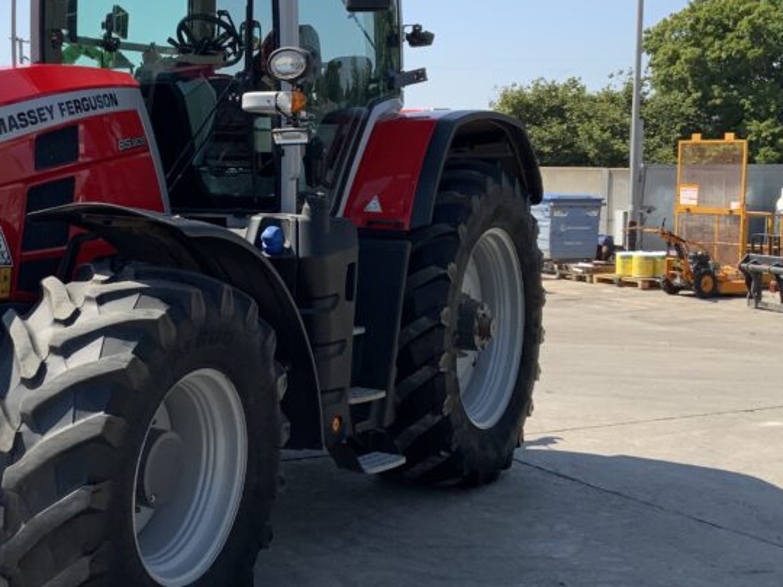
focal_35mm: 55
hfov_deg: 34.3
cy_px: 216
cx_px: 213
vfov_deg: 26.5
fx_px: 1244
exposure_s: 1/1577
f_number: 1.8
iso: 16
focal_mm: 3
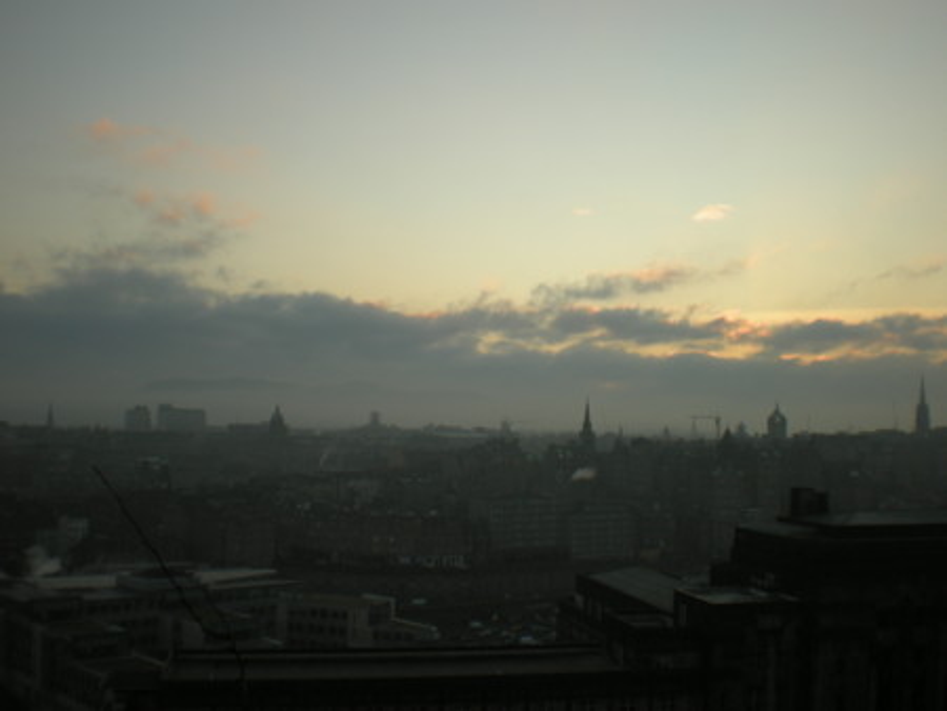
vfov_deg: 37.8
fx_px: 1040
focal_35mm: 38
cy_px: 356
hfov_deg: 49.0
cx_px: 474
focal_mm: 6.3
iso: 64
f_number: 4.6
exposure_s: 1/128
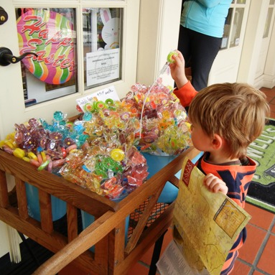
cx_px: 169
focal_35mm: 36
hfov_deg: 45.7
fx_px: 324
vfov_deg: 46.0
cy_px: 136
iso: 160
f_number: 3.5
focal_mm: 5.4
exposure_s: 1/206
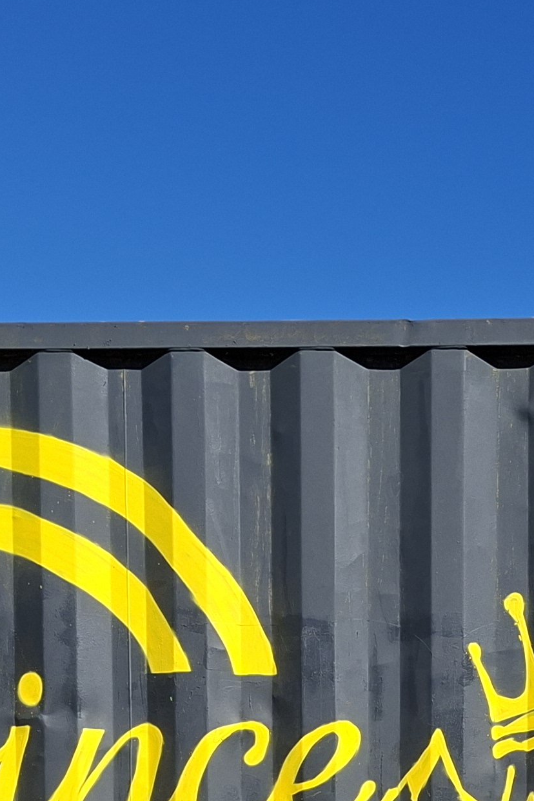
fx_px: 1714
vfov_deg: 24.2
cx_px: 431
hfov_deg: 17.6
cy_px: 926
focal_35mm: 77
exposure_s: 1/2801
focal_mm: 5.54
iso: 50
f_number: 1.8
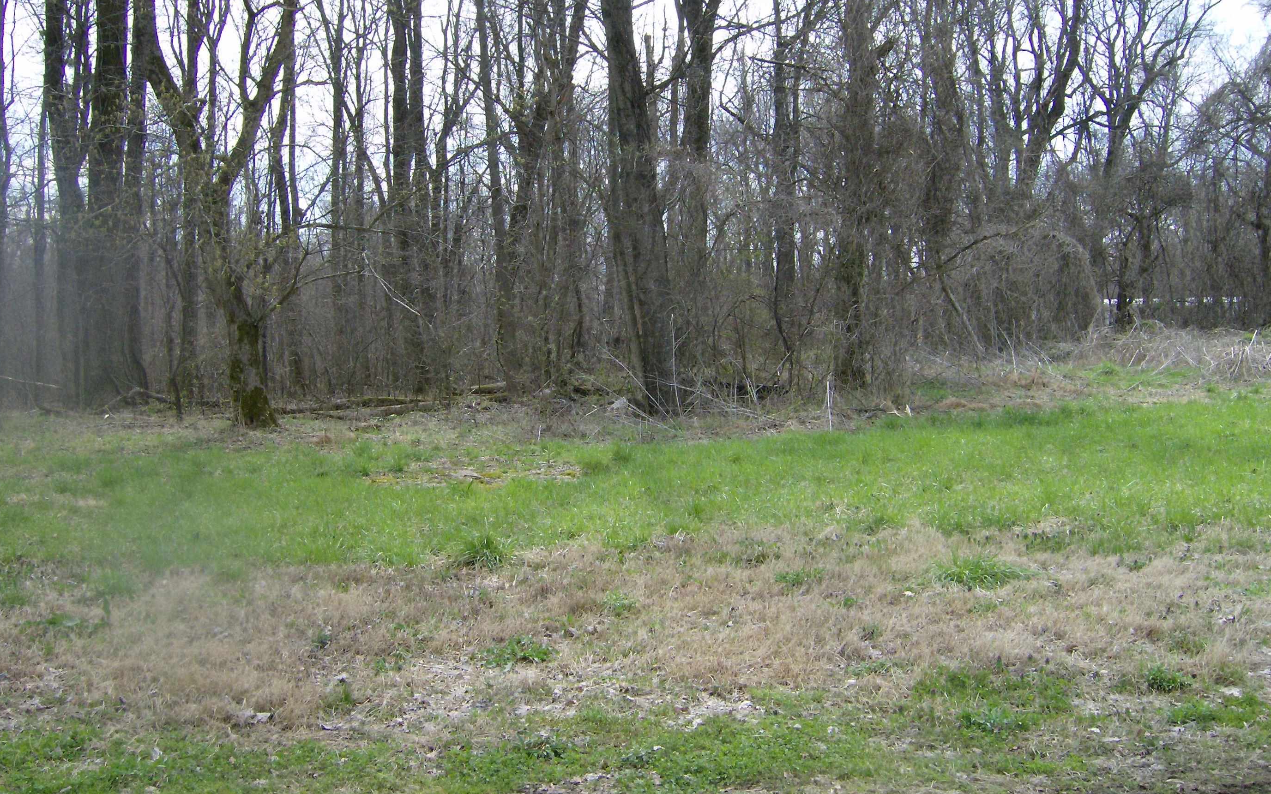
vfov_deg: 32.7
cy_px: 328
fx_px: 1351
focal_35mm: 39
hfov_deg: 50.4
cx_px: 632
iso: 100
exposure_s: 1/281
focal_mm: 6
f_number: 4.7
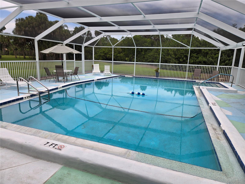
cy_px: 92
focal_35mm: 23
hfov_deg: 73.9
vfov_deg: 58.9
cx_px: 122
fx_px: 163
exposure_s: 1/1073
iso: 25
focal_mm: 5.4
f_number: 1.8
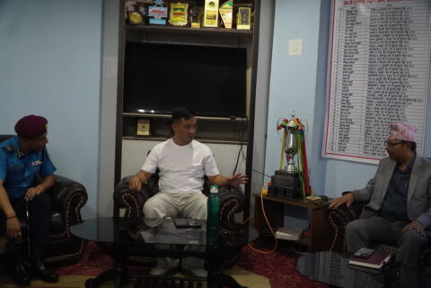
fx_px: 467
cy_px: 144
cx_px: 216
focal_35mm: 39
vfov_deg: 34.2
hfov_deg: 49.6
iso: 3200
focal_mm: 26
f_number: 4
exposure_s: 1/60
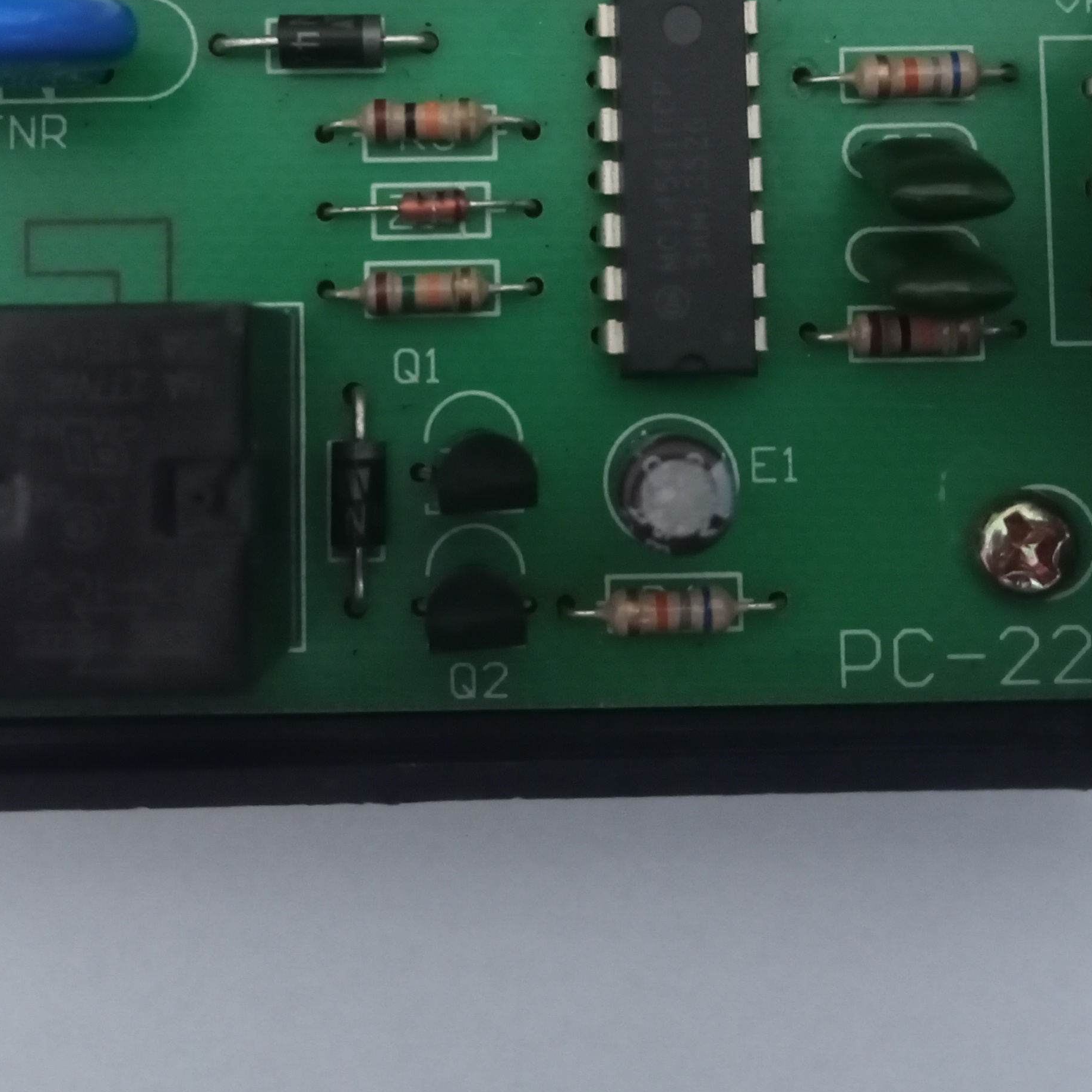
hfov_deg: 30.6
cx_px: 529
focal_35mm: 56
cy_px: 229
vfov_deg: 29.9
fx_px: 1999
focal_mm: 3.46
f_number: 2.2
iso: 1917
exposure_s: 1/25
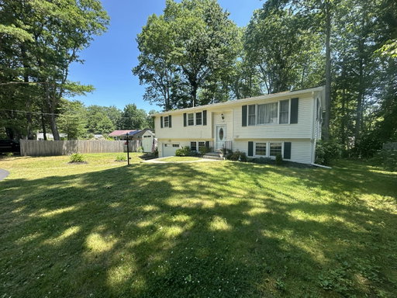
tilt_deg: -4.3
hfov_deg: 102.1
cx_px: 198
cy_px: 149
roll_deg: +0.5
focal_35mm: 14
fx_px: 161
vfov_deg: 85.7
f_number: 2.2
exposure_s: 1/379
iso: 40
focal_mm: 2.22
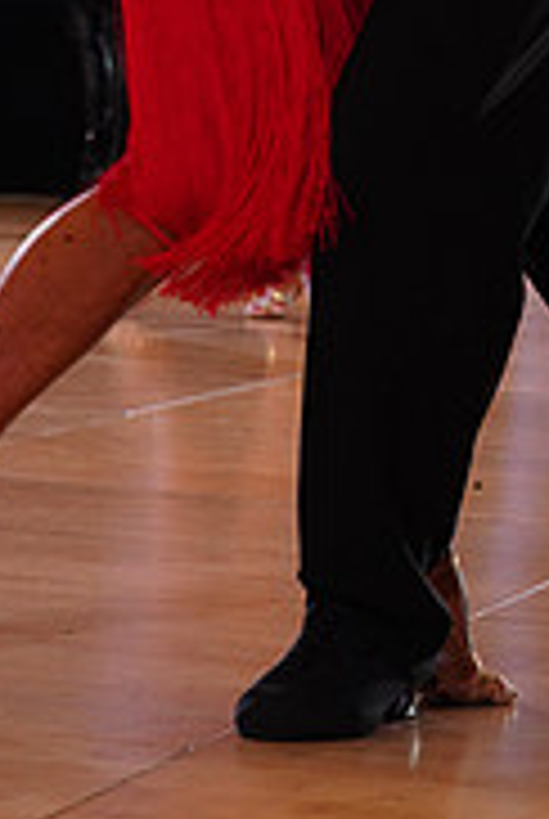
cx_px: 416
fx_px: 4352
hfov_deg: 7.2
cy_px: -212
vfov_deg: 10.5
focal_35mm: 191
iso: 1600
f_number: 6.3
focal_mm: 60
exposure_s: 1/160
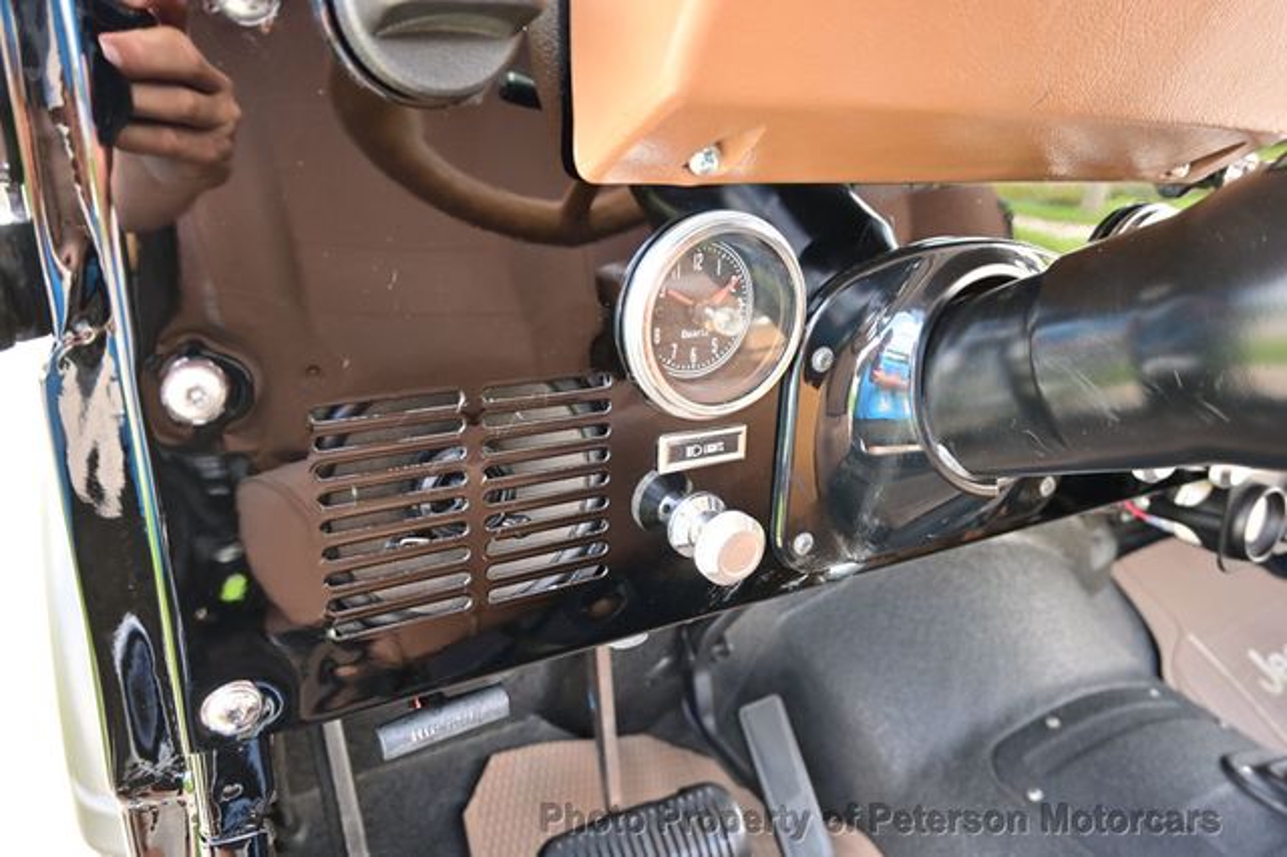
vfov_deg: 53.1
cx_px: 644
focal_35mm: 24
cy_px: 428
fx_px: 858
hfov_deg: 73.8
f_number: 3.5
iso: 180
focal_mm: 16
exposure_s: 1/25
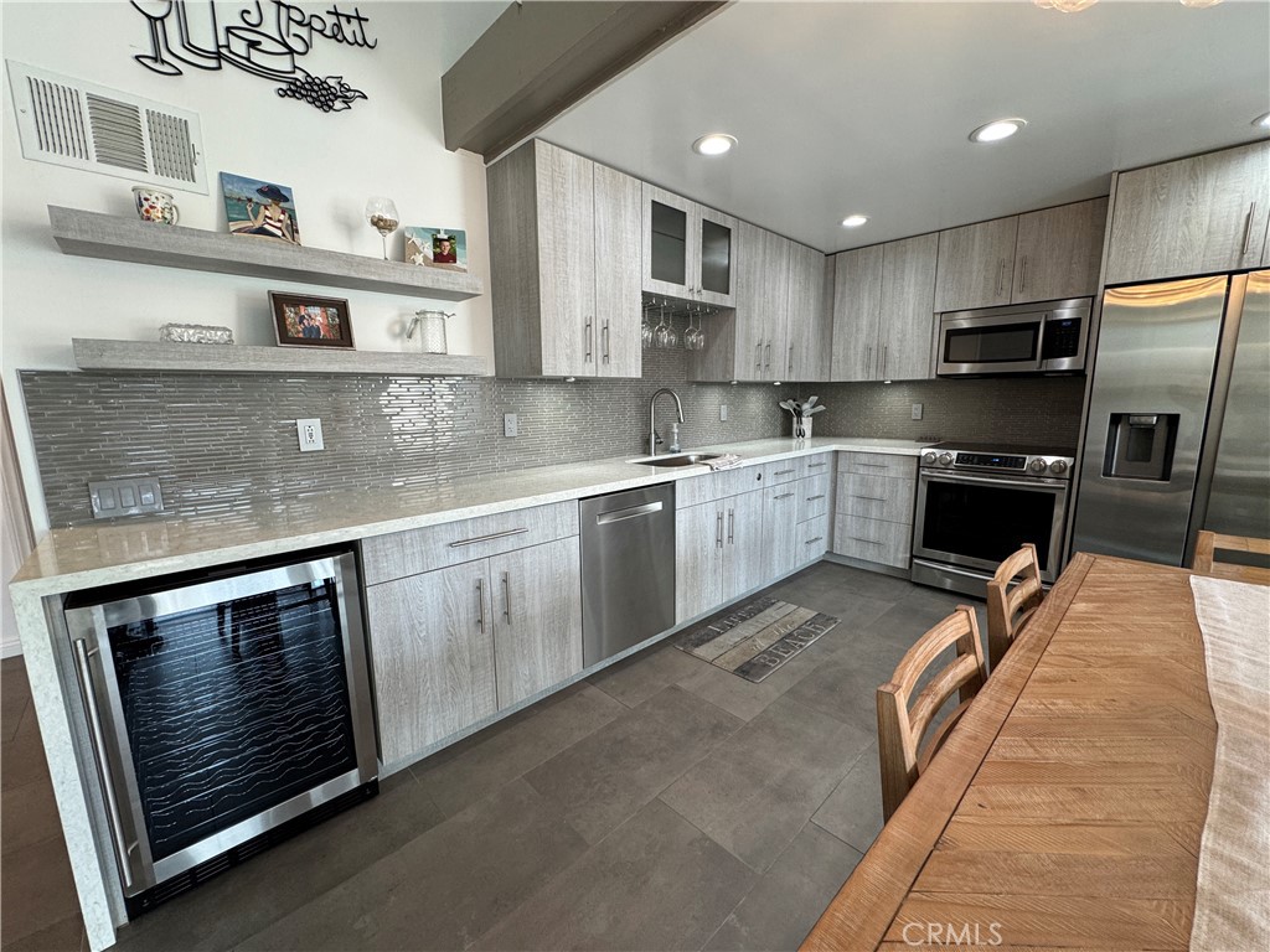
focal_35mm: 14
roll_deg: +0.8
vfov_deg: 85.7
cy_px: 476
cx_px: 635
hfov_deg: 102.1
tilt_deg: -8.8
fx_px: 514
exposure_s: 1/120
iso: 160
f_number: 2.2
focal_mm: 2.22
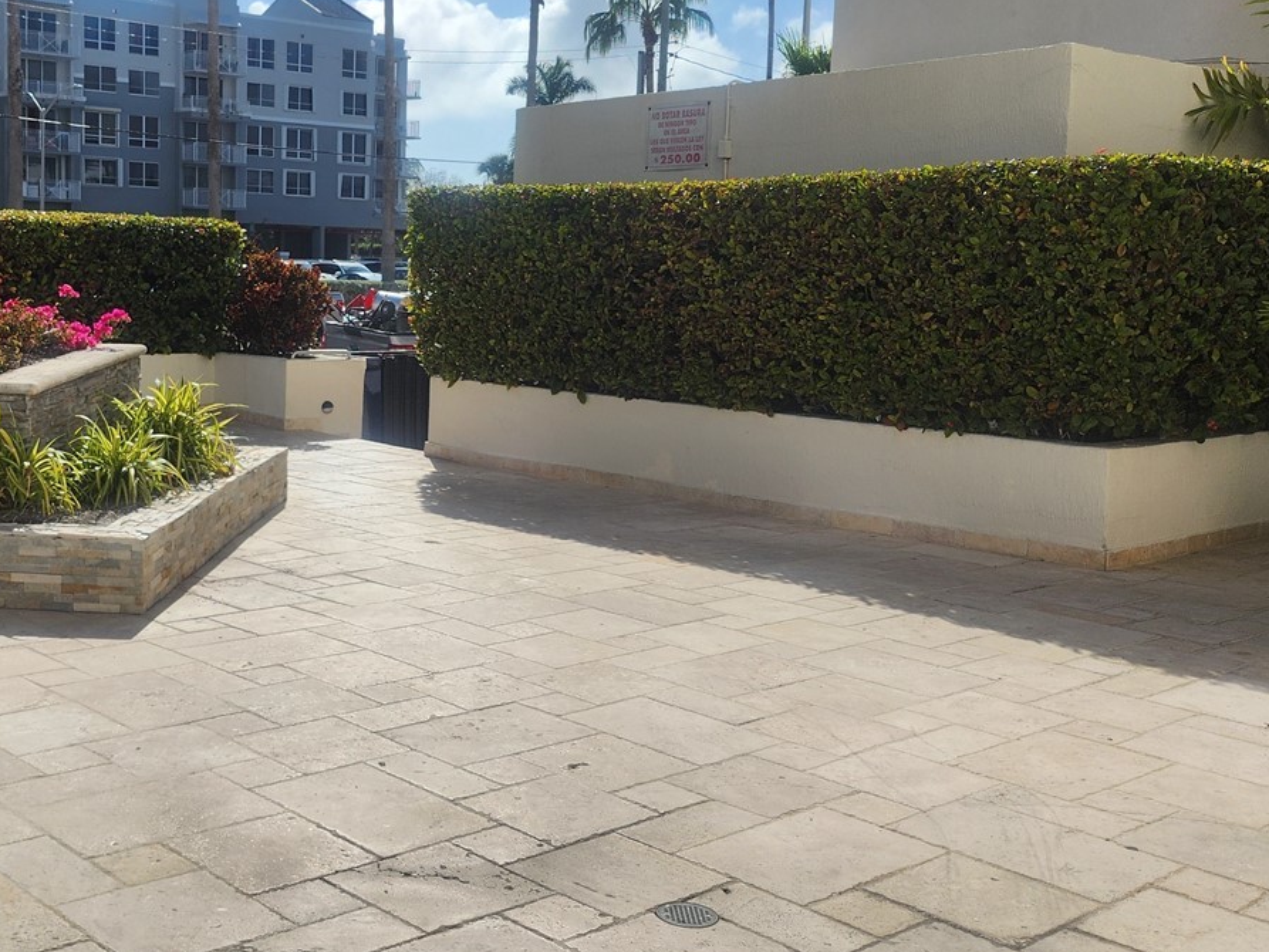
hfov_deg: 42.8
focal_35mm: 43
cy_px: 392
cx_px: 362
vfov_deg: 33.5
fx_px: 1577
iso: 50
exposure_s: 1/8301
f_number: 1.8
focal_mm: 5
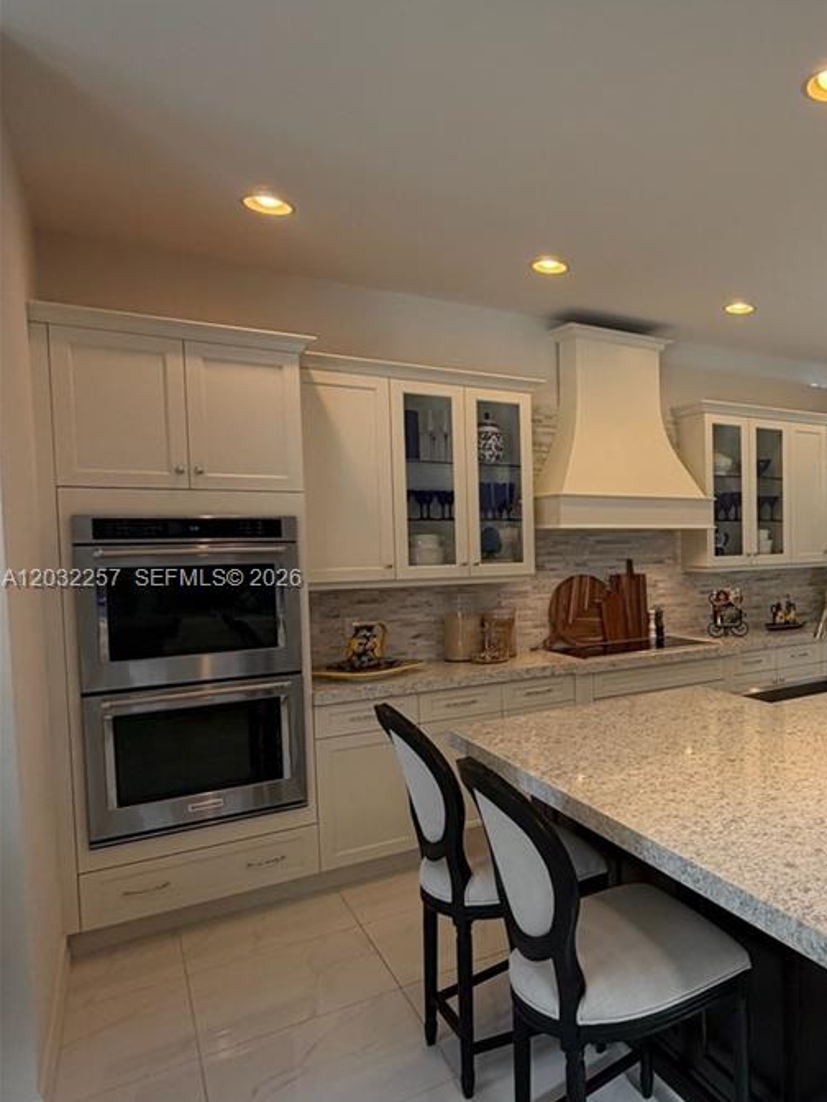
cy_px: 581
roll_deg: +1.3
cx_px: 737
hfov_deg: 49.2
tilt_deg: -3.0
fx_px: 796
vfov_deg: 69.3
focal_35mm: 25
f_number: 2.2
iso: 125
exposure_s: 1/120
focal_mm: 2.22
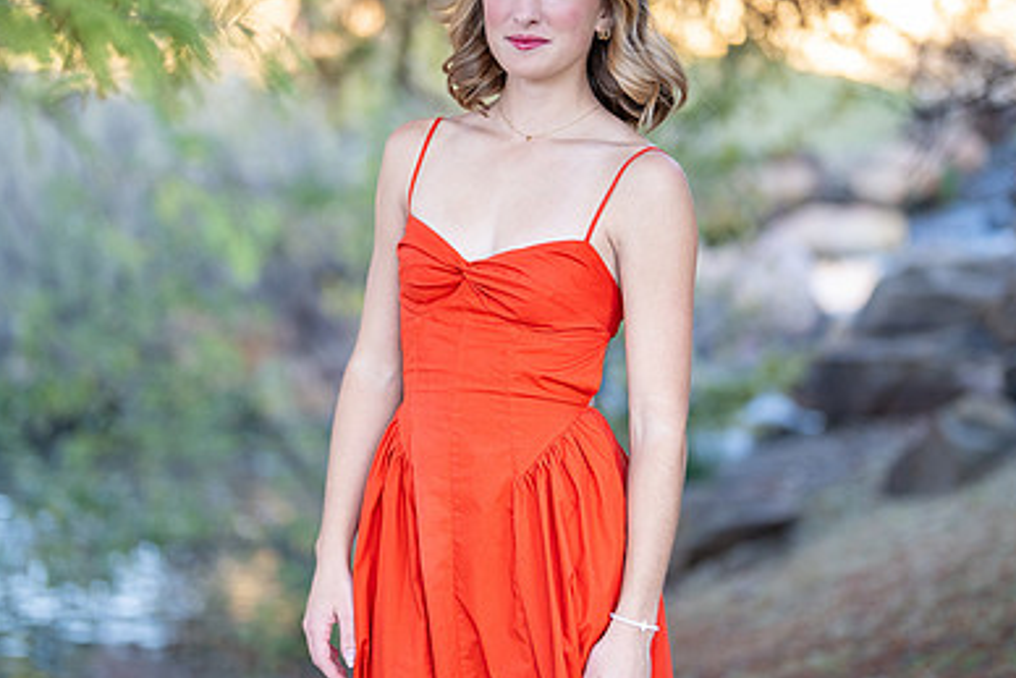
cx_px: 492
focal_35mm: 75
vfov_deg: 18.2
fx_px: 2117
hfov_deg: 27.0
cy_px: 248
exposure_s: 1/1000
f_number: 1.2
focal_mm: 50
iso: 400
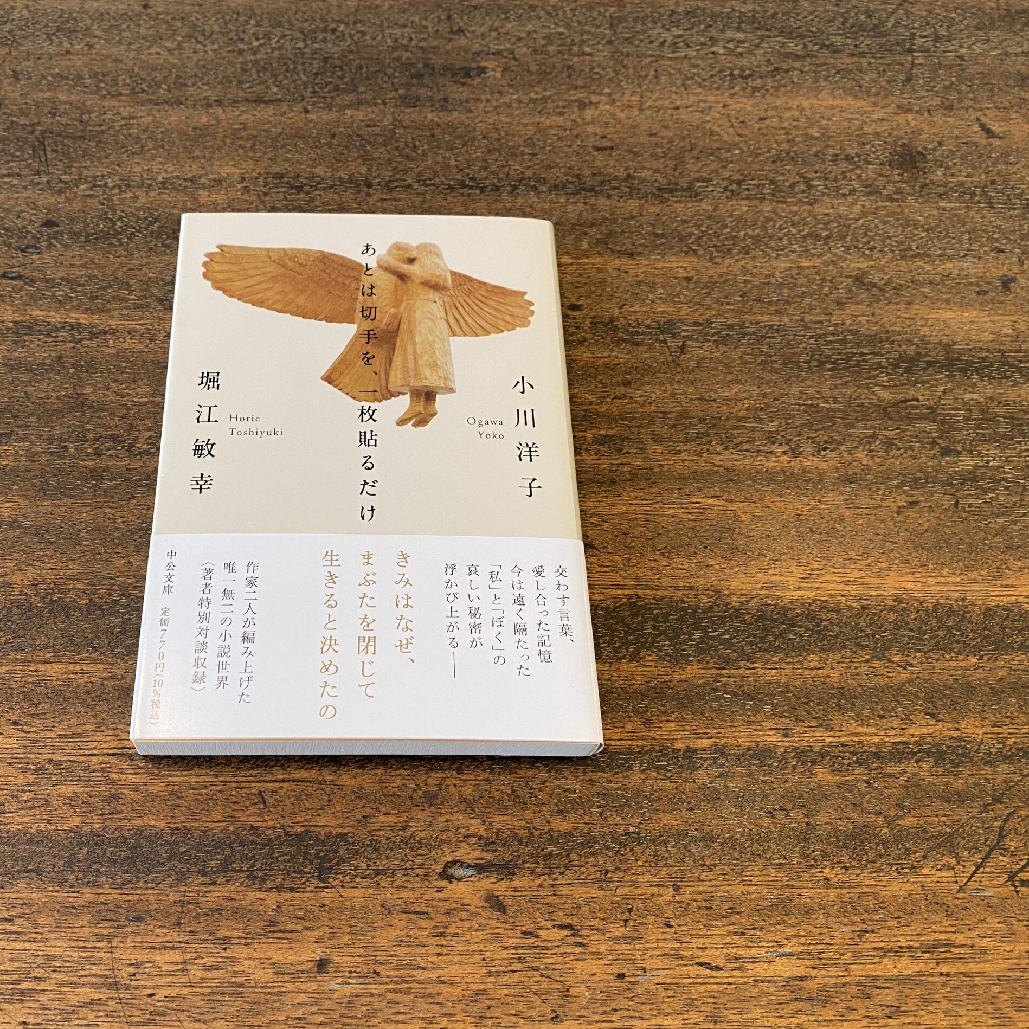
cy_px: 519
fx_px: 1043
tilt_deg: -65.0
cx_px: 381
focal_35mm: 31
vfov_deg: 52.5
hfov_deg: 51.9
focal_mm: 4.25
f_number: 1.8
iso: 100
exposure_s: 1/60
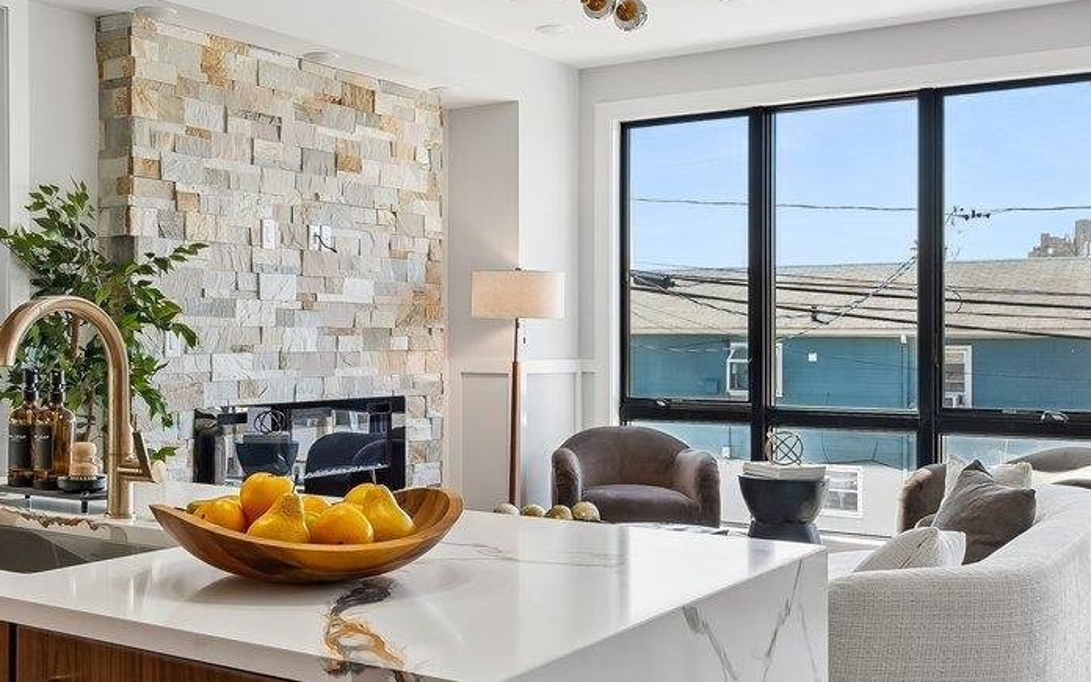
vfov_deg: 30.5
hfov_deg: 45.8
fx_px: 1249
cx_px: 292
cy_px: 321
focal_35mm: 42
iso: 250
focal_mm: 14
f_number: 8
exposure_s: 1/13
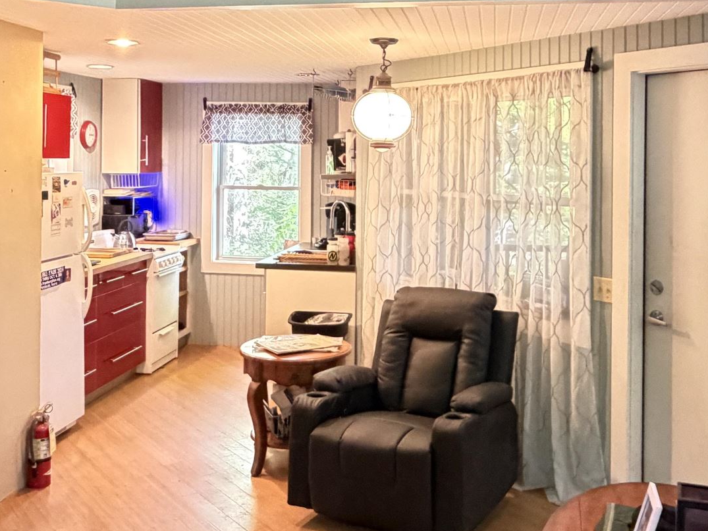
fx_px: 818
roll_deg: +0.0
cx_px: 388
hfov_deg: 46.7
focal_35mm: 40
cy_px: 156
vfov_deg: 35.4
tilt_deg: +0.8
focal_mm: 2.22
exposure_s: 1/40
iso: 1000
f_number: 2.2
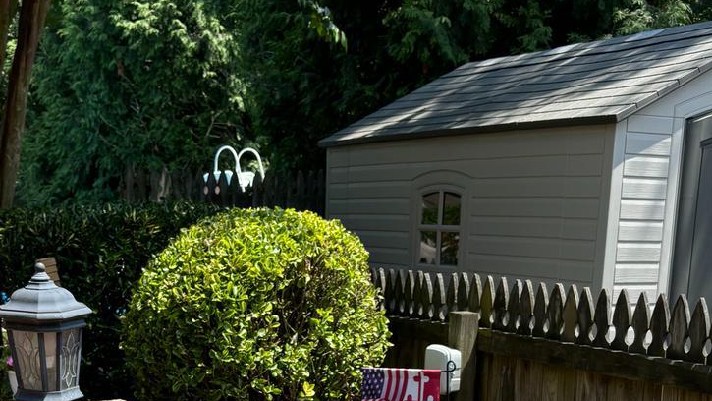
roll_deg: -1.5
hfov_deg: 34.8
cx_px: 314
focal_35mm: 60
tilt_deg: -15.9
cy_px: 515
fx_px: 1133
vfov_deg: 18.7
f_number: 1.6
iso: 50
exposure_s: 1/1458
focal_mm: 5.96
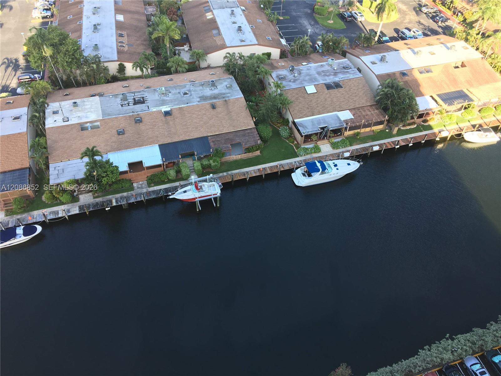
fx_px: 420
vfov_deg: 48.2
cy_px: 188
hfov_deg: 61.7
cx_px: 250
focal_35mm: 29
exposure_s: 1/130
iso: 25
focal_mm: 4.15
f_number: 2.2
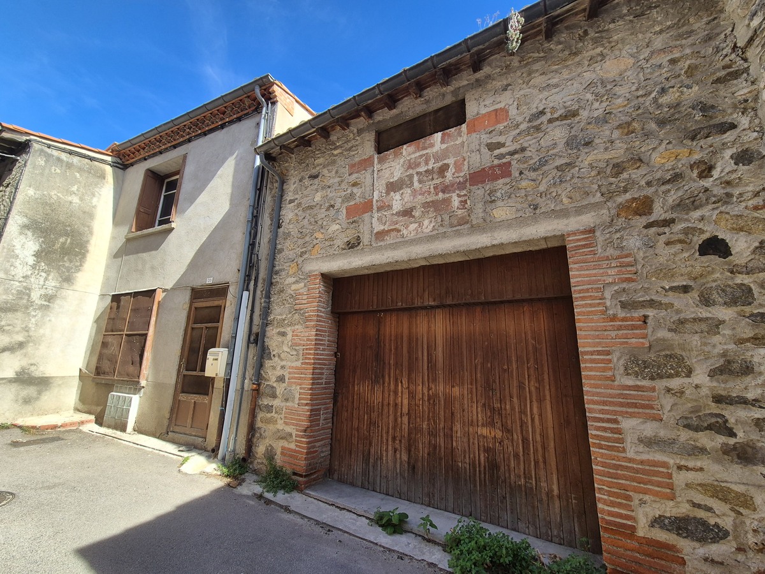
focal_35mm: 13
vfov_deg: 89.9
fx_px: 287
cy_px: 287
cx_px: 382
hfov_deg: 106.2
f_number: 2.2
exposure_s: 1/512
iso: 50
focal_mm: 2.2
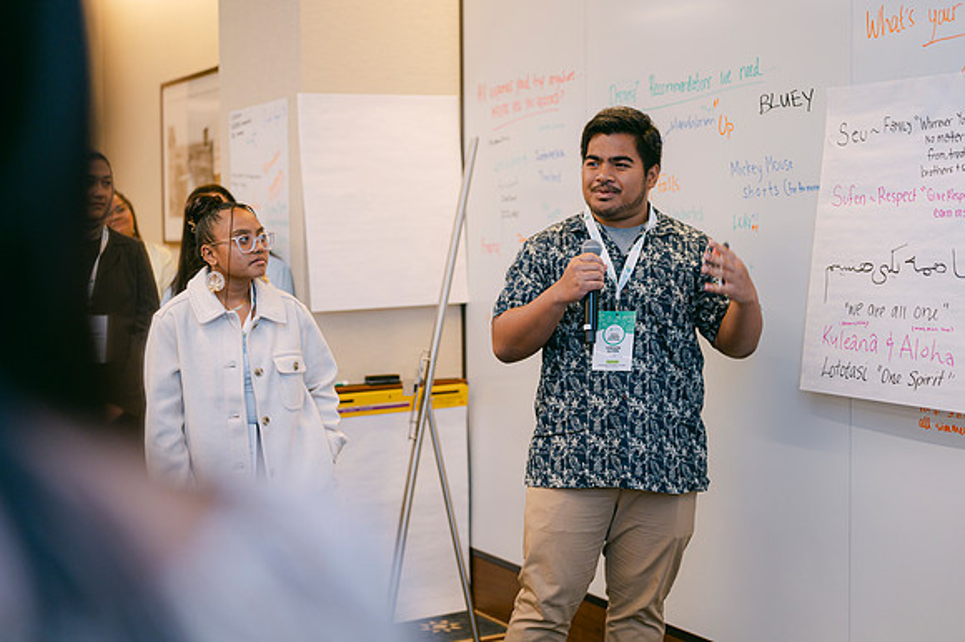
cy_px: 321
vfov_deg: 25.7
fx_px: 1409
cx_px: 482
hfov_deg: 37.8
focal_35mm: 53
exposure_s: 1/100
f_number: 2
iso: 500
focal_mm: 50
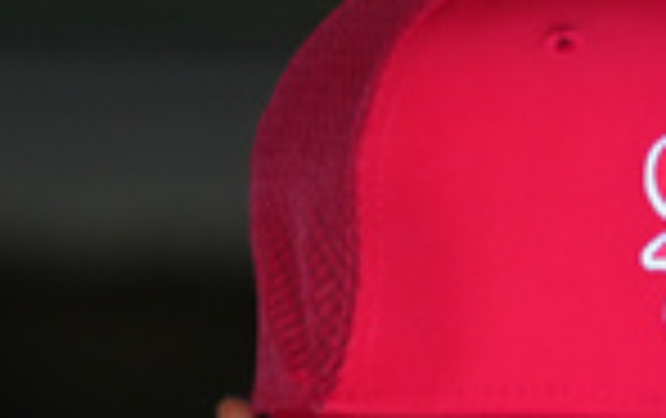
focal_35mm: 867
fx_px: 15761
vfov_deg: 1.5
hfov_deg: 2.4
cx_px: 238
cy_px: 1375
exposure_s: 1/320
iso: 200
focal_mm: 82
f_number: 2.2
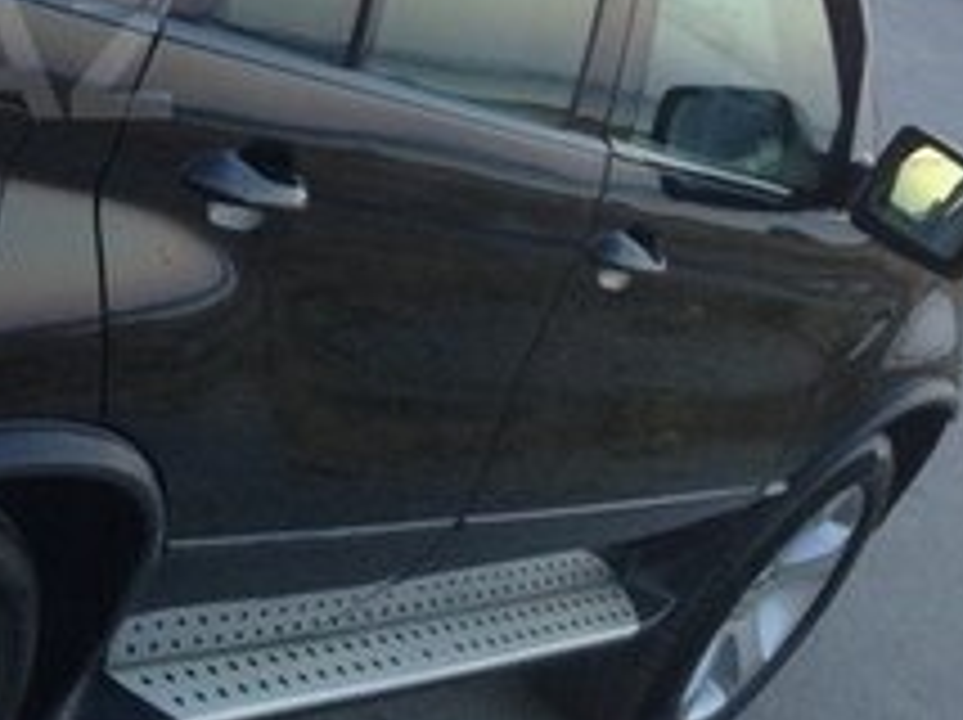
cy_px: 52
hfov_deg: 18.0
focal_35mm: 102
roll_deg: -25.2
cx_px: -288
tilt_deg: -14.5
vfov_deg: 14.3
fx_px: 2834
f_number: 2.4
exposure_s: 1/120
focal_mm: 4.12
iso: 100
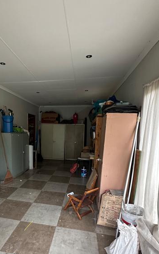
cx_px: 54
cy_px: 148
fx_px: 146
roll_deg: -2.6
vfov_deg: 81.6
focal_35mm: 21
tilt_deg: -6.2
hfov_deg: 56.1
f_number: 2.2
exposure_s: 1/60
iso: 400
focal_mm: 2.22
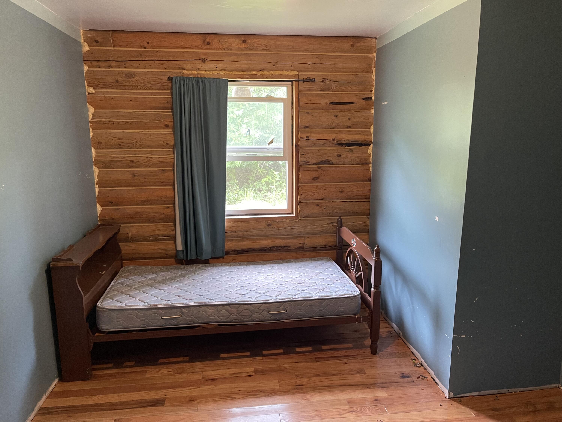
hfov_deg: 67.3
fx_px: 422
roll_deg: +0.9
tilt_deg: -11.7
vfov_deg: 53.1
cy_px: 211
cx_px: 281
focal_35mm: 26
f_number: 1.6
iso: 400
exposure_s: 1/40
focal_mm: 5.1
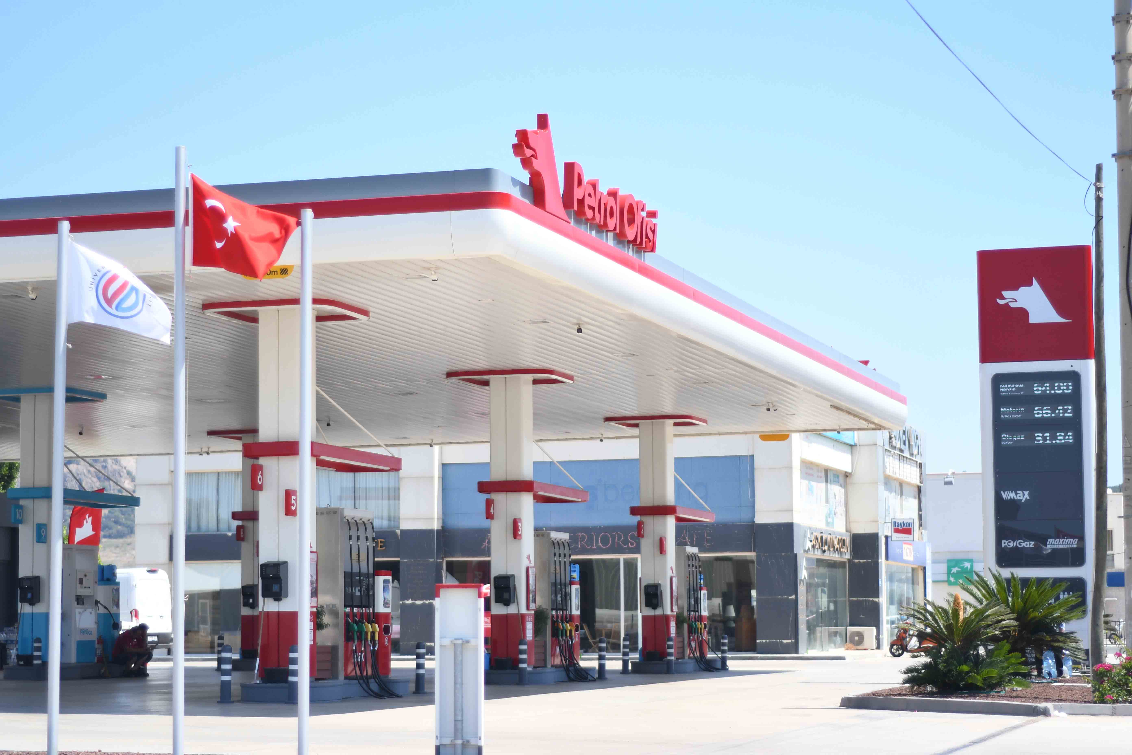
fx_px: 2358
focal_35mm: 75
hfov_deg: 27.0
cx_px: 566
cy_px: 378
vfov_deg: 18.2
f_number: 1.8
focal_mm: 50
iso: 250
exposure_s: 1/8000
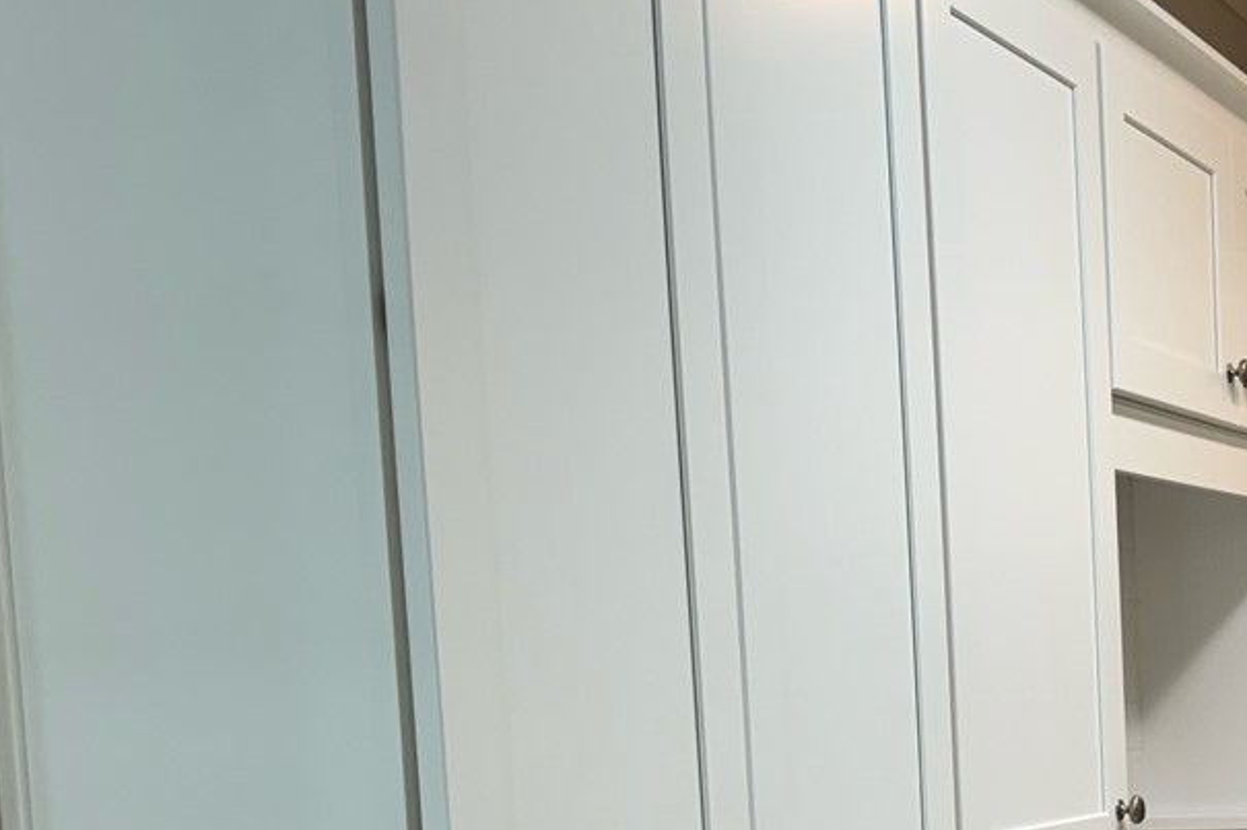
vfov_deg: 19.9
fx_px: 2285
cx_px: 1253
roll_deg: +2.3
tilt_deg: -5.4
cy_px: 851
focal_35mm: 66
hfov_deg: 28.6
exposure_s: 1/120
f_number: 1.78
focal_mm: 6.76
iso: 80
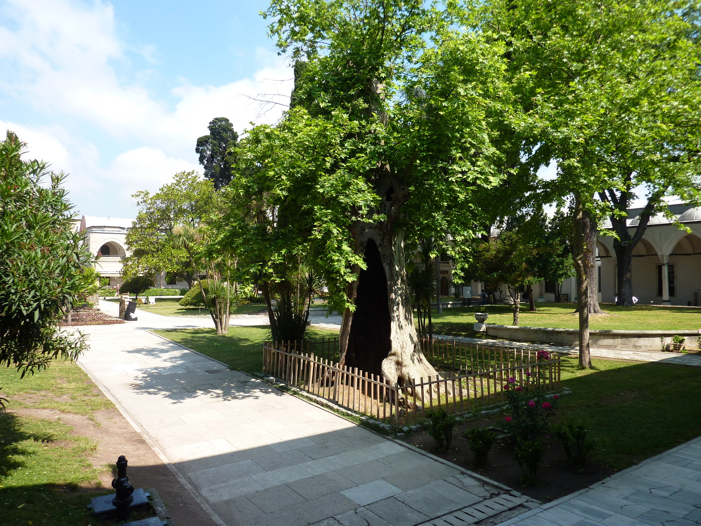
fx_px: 506
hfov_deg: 69.4
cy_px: 263
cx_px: 350
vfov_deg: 54.9
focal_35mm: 25
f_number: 4
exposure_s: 1/320
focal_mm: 4.1
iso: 80
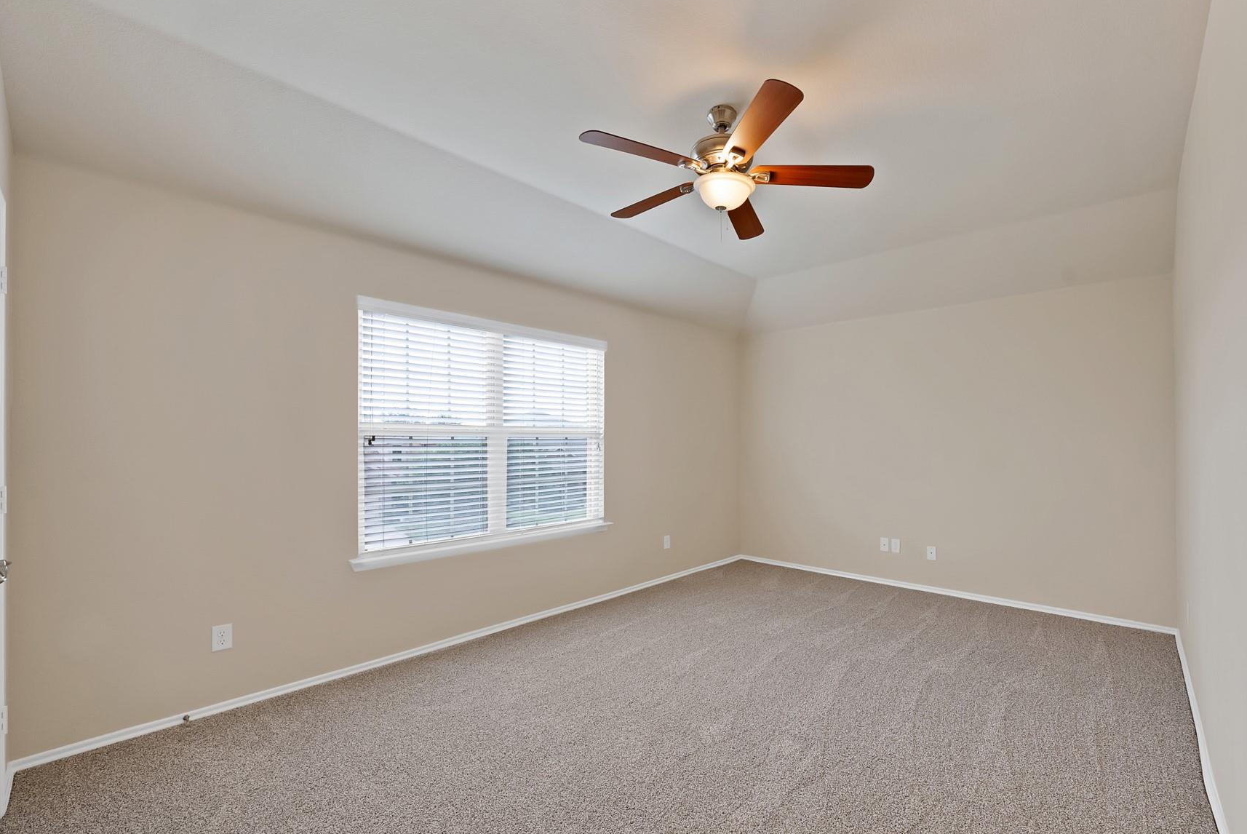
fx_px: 485
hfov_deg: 103.9
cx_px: 682
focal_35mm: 14
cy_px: 441
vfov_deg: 81.2
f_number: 9
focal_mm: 12
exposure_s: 1/8
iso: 640
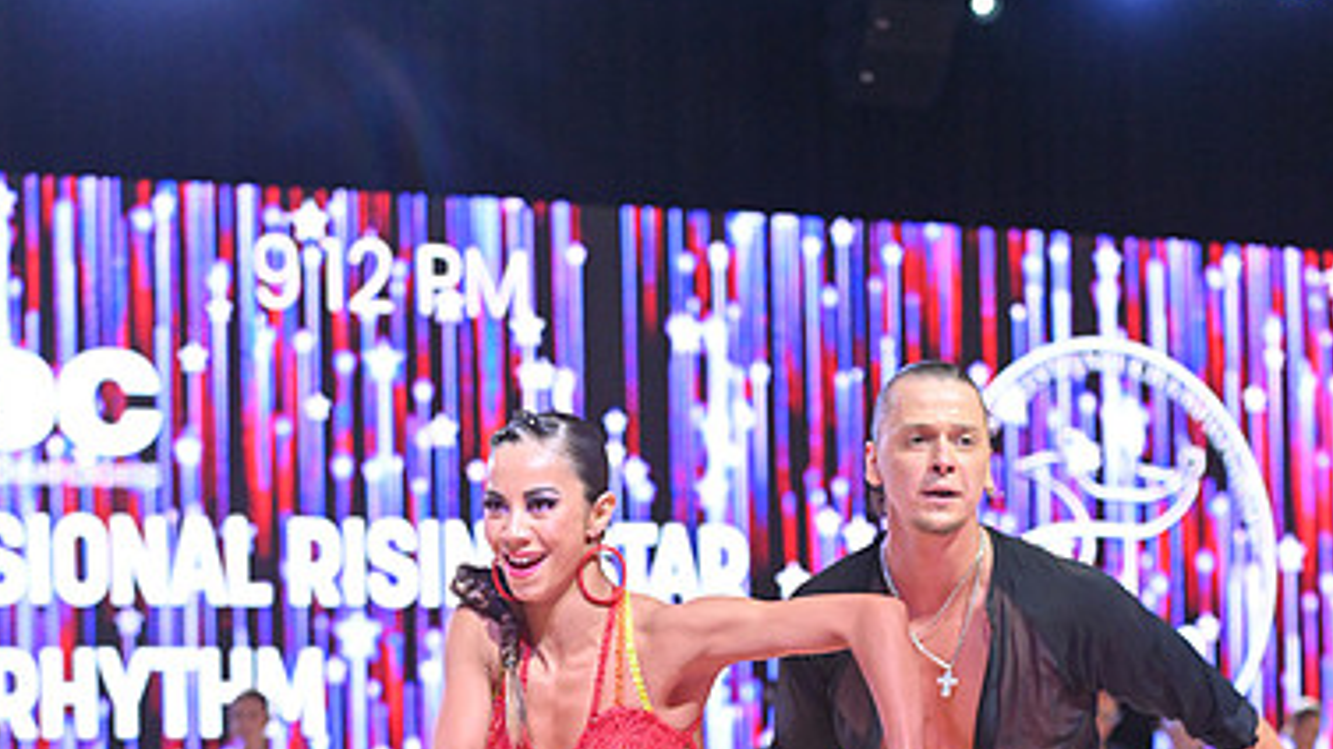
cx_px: 659
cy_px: 1007
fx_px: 5125
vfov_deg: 8.2
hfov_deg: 14.8
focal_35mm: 145
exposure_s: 1/400
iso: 4000
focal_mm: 90
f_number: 4.5
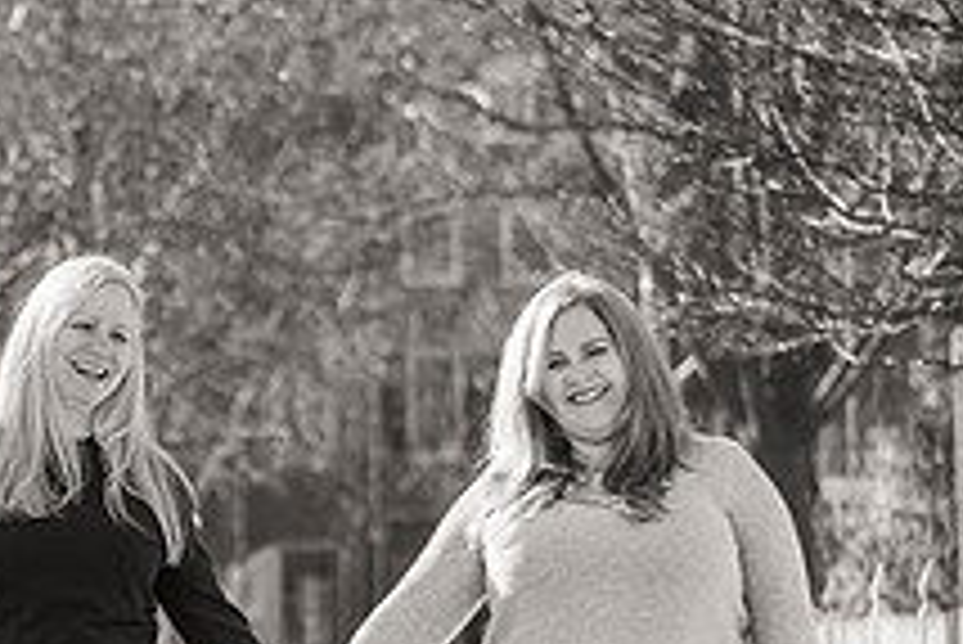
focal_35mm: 245
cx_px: 232
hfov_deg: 8.4
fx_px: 6558
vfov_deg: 5.6
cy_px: 564
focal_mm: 86
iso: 640
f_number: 3.2
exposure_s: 1/4000
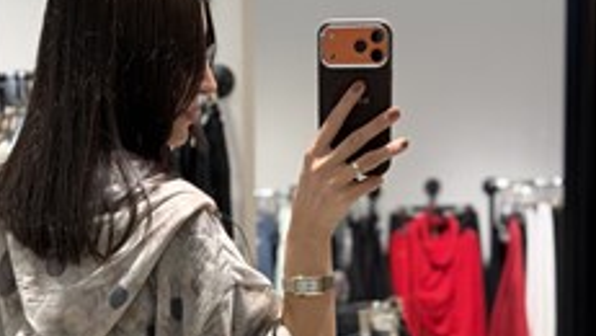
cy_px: 393
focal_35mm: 101
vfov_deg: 11.8
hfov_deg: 21.0
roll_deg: +2.5
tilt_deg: -19.5
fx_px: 1596
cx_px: 169
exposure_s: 1/100
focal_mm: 6.76
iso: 80
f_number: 1.78
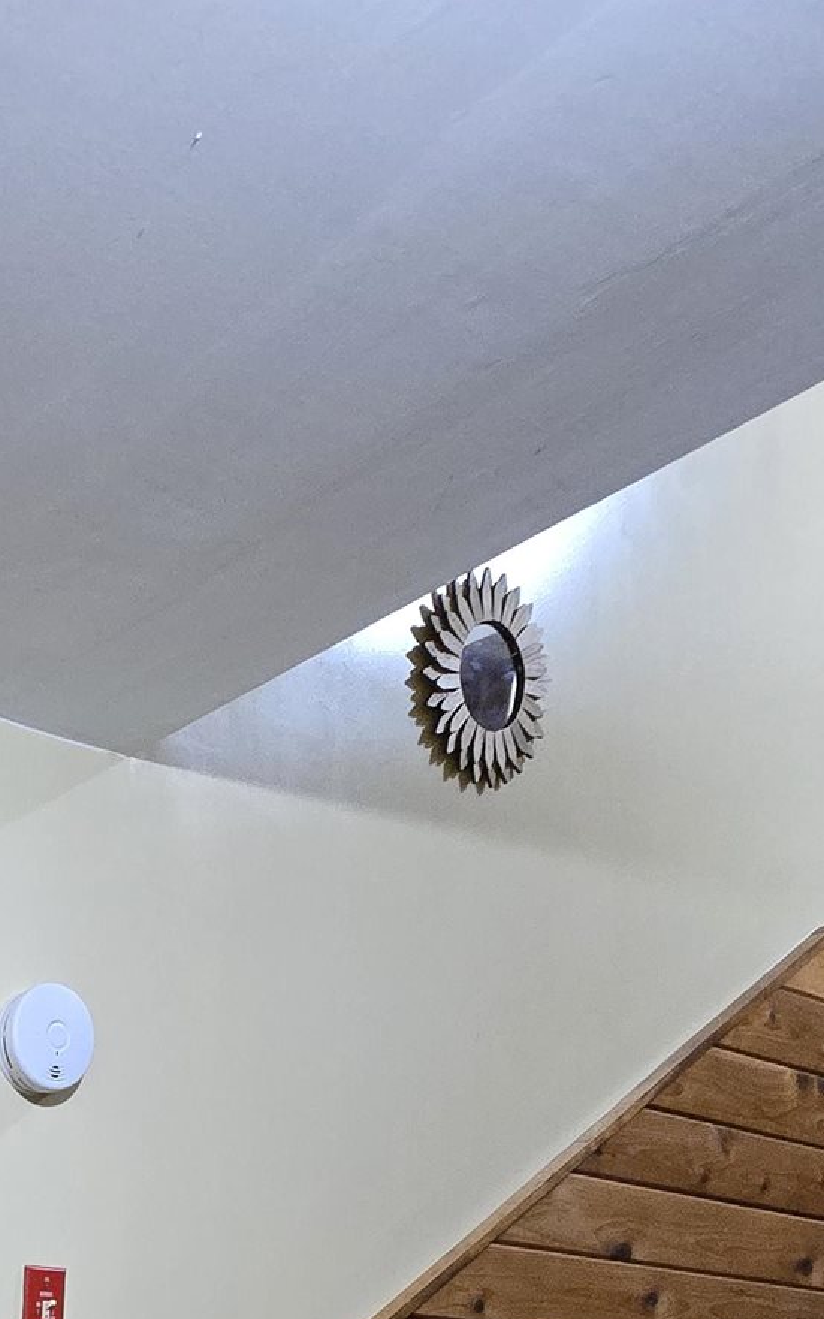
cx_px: -336
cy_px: 1552
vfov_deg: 40.0
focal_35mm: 36
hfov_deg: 27.3
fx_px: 1294
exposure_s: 1/60
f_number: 2.2
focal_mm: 2.2
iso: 1250
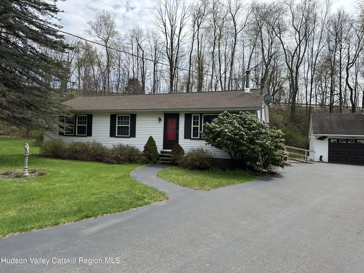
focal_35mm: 24
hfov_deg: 71.6
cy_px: 136
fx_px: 252
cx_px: 182
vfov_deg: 56.8
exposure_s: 1/3356
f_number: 1.78
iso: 80
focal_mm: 6.86
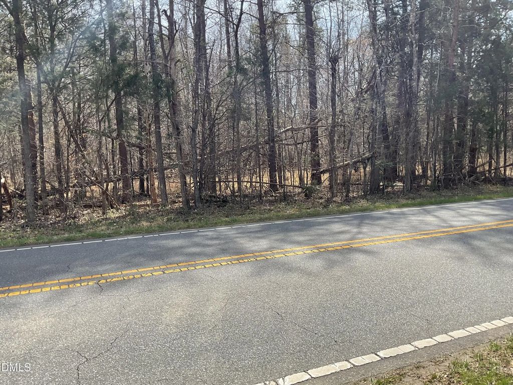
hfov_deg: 61.7
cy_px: 192
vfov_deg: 48.2
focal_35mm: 29
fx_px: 430
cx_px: 256
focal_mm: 3
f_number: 1.8
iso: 16
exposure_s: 1/749
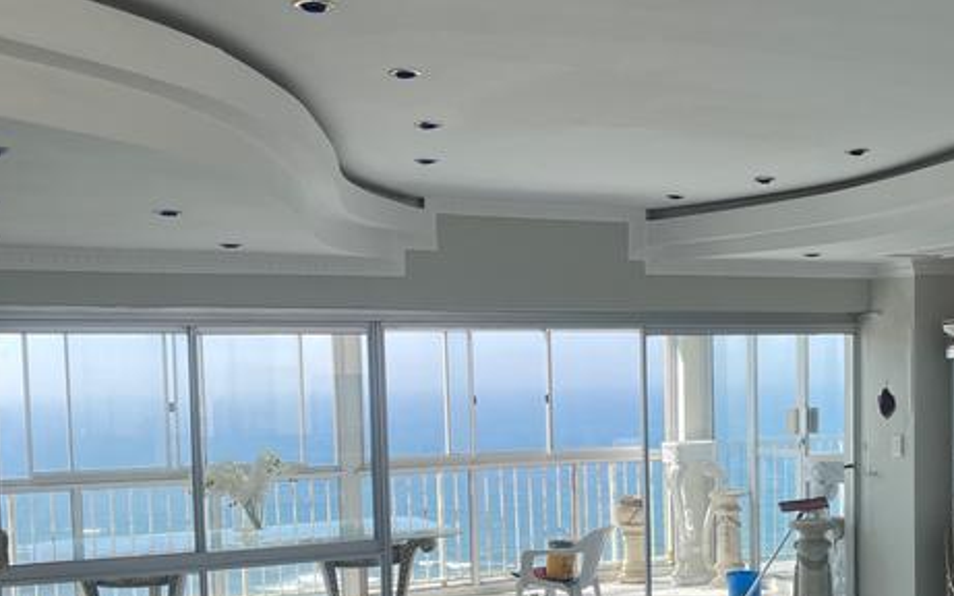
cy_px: 461
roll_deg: +1.6
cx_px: 604
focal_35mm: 46
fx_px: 1196
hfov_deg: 43.1
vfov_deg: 27.5
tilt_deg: -3.9
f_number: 1.6
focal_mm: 5.1
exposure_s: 1/1188
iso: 32
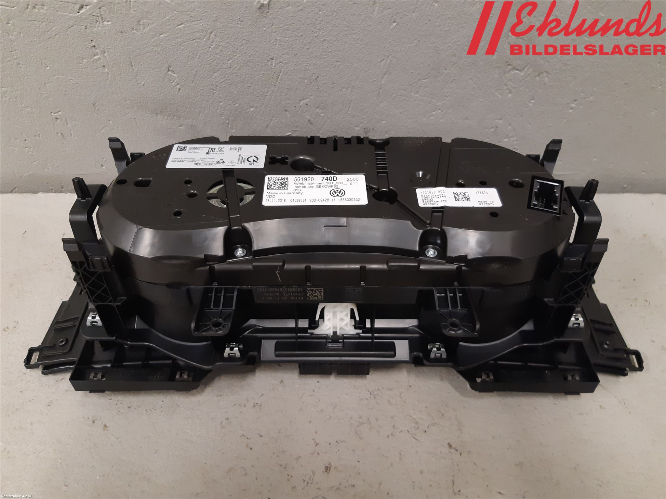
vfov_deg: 53.1
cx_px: 333
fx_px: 500
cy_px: 250
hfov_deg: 67.3
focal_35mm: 26
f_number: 1.7
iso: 200
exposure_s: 1/50
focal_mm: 3.93
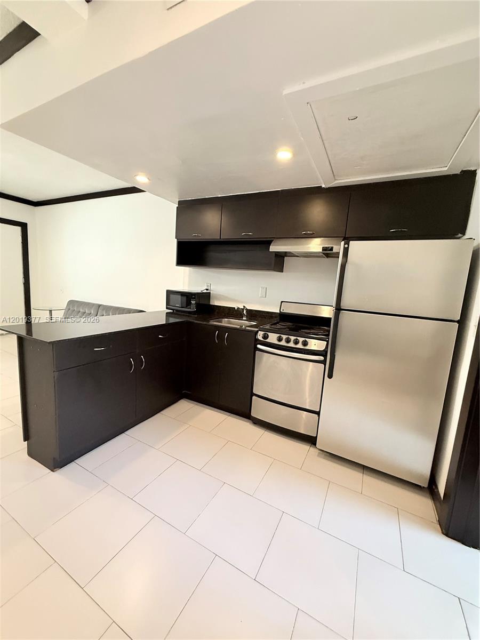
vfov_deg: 102.1
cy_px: 320
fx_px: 259
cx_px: 240
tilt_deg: -7.2
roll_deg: -4.2
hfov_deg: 85.7
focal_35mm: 14
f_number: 2.2
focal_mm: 2.22
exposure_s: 1/60
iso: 500
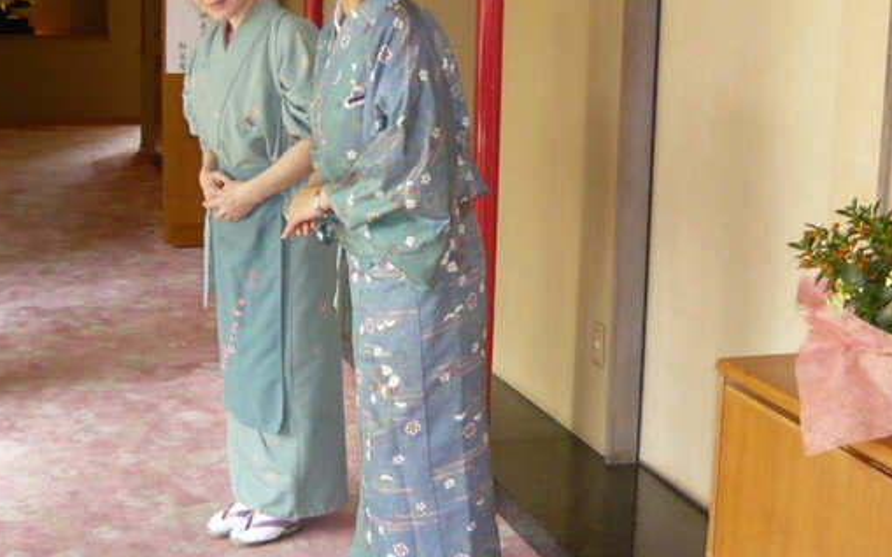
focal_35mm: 64
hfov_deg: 32.0
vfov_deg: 20.3
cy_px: 222
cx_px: 449
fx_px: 1556
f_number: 3
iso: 200
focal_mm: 5.2
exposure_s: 1/30
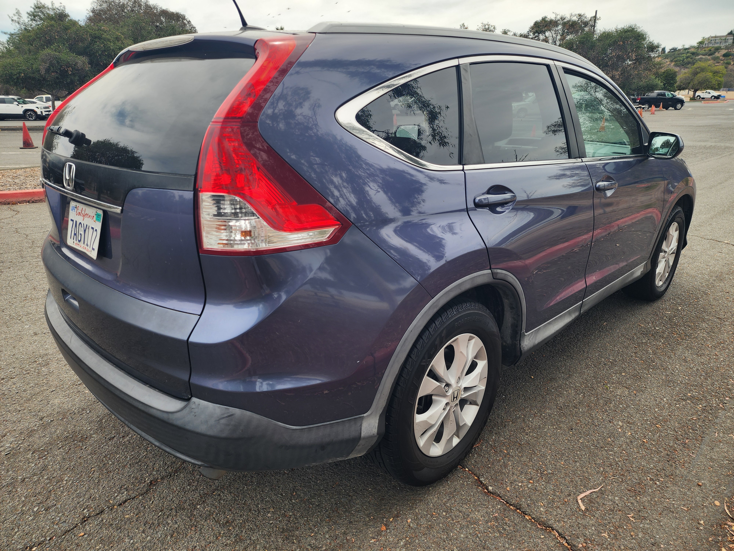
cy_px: 276
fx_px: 488
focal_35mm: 23
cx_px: 367
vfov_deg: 58.9
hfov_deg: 73.9
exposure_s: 1/501
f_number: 1.8
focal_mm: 6.4
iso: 12
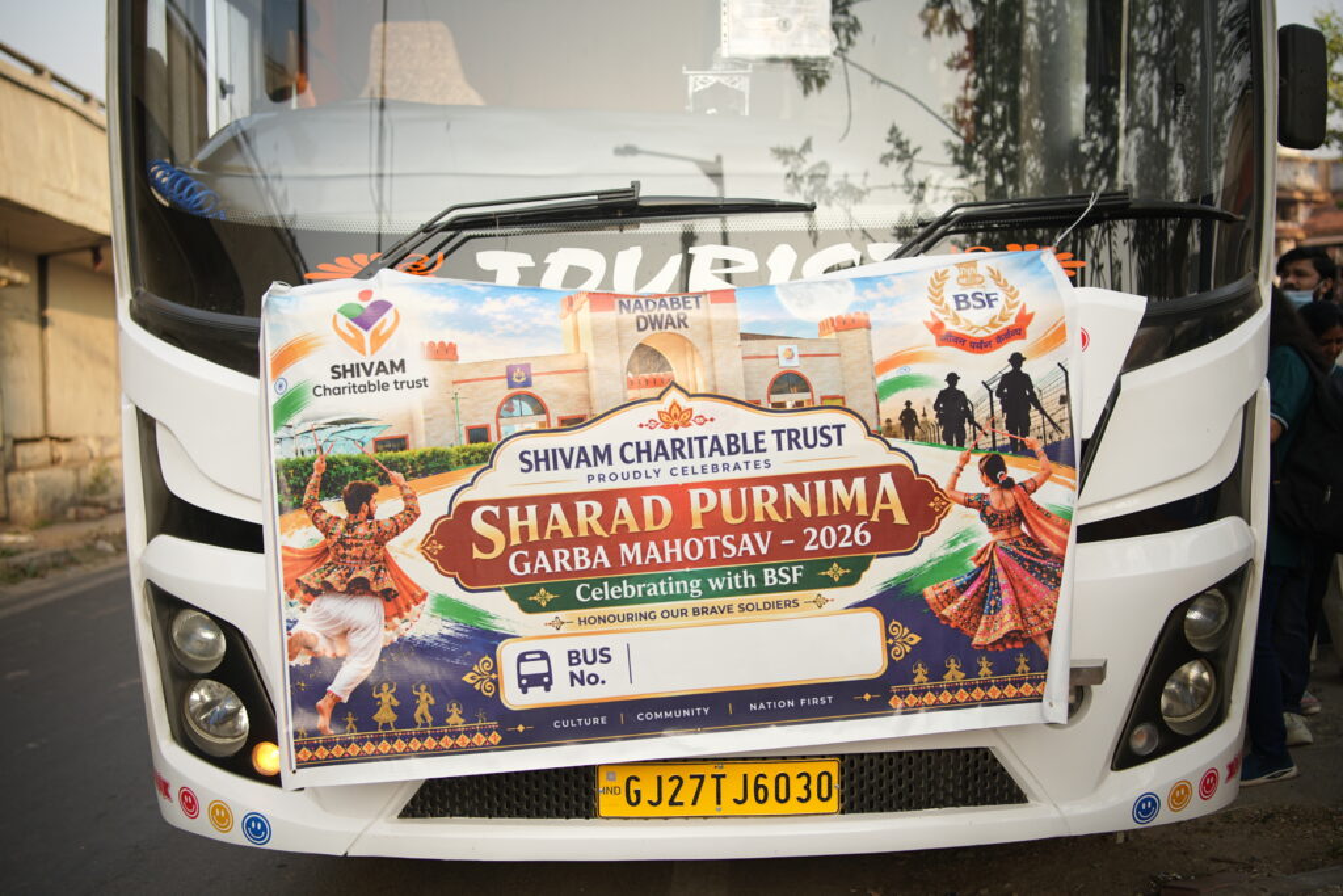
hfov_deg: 54.4
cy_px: 448
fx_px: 1306
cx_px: 672
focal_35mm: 35
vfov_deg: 37.9
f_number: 2.8
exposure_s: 1/250
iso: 100
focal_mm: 35
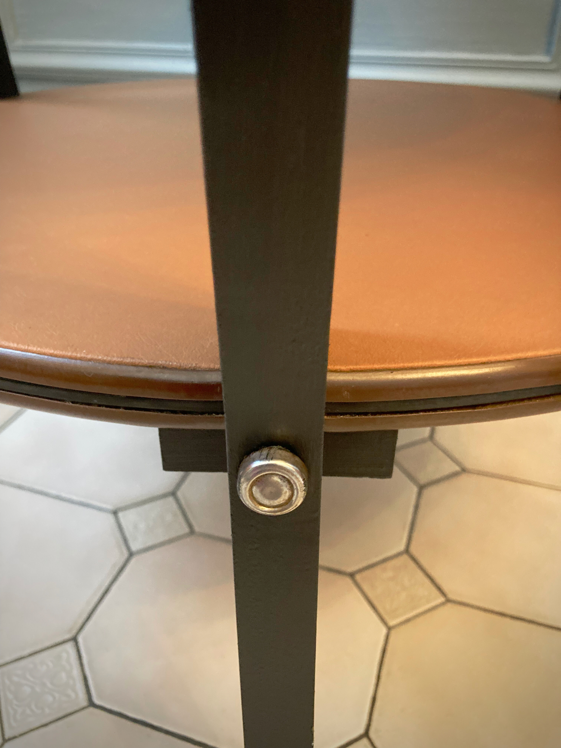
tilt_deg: -30.7
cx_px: 280
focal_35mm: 28
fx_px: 605
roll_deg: +0.6
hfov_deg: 49.7
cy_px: 374
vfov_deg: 63.4
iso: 500
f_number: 1.8
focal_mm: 3.99
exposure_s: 1/25
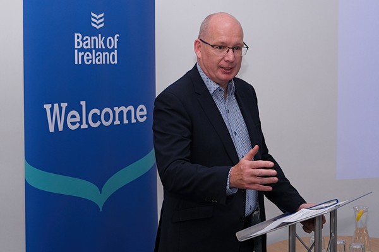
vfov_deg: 27.5
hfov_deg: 40.3
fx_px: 516
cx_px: 190
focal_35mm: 49
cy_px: 126
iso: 800
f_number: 3.6
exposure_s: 1/125
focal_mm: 32.9
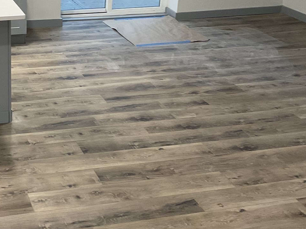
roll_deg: -0.4
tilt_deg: -18.9
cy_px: 39
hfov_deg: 29.7
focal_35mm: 62
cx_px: 23
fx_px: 548
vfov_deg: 23.2
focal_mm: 3
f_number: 1.8
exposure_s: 1/60
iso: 100
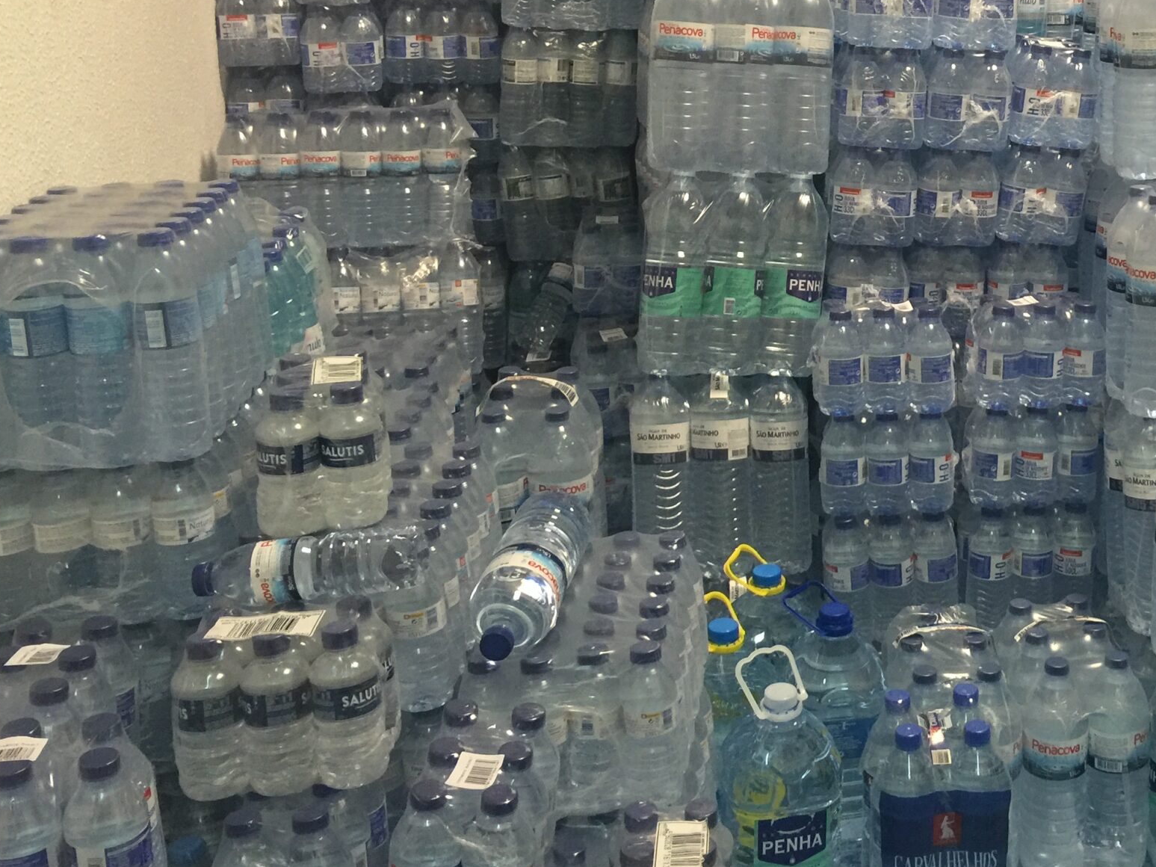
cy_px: 230
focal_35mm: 48
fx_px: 1603
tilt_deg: -13.8
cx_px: 897
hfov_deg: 38.4
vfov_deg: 29.8
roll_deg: -0.9
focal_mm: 4.15
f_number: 2.2
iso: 100
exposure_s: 1/17
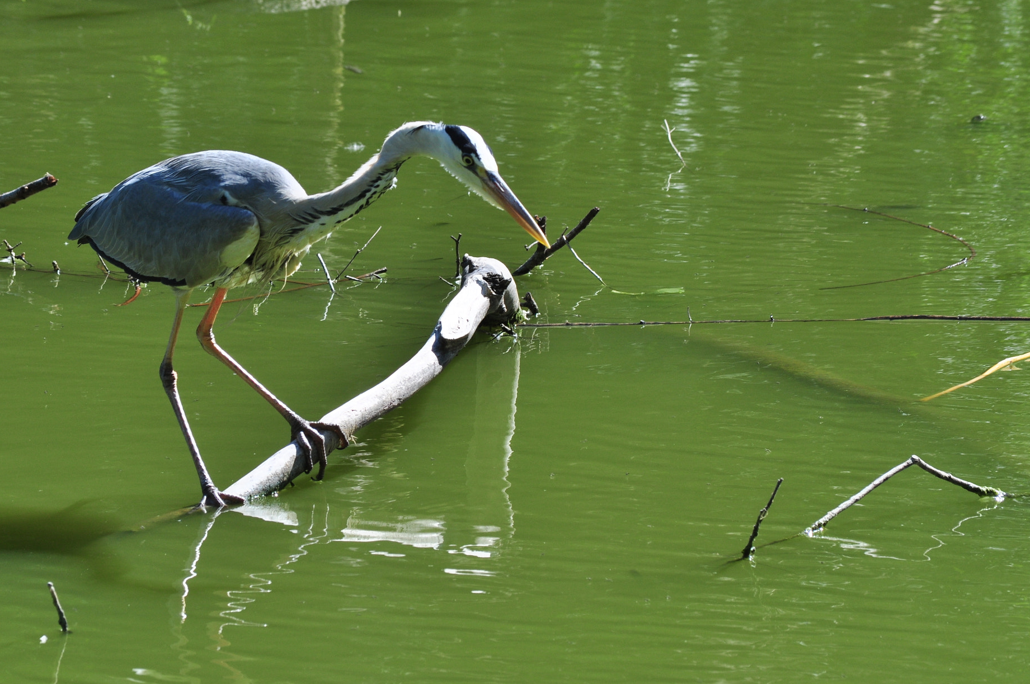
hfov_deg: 6.5
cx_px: 458
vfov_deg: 4.3
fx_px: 9059
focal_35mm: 317
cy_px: 339
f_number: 13
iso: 200
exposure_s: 1/160
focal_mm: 190
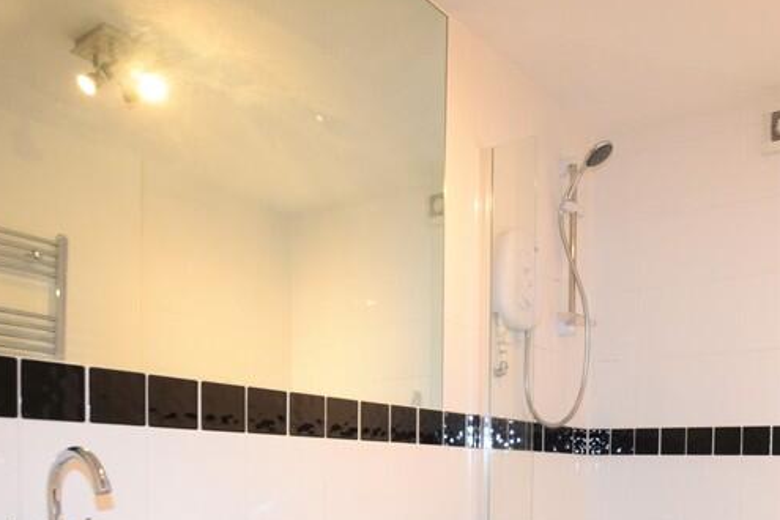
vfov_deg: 38.5
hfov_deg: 57.3
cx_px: 585
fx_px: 672
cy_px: 497
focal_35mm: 31
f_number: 5
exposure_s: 1/60
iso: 900
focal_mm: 10
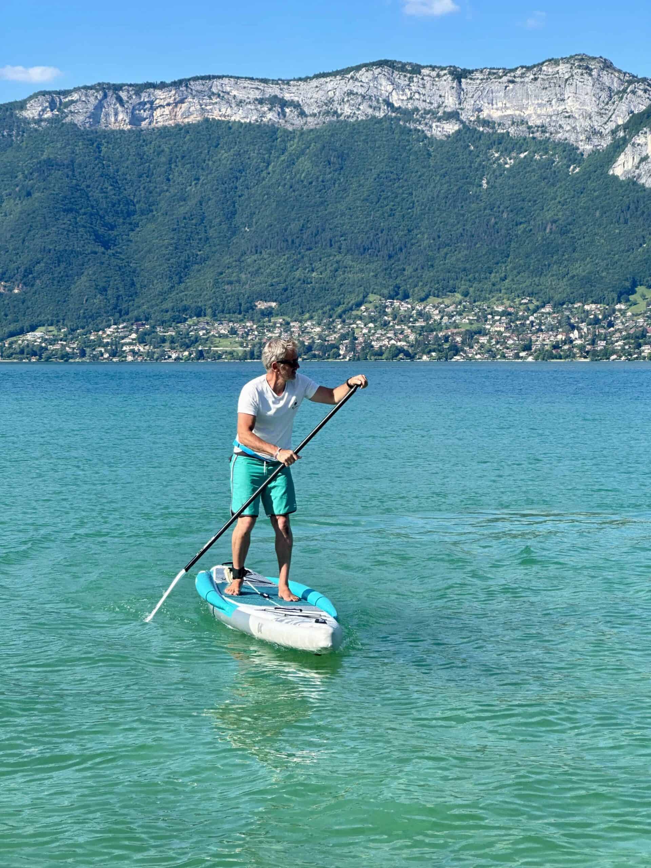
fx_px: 1931
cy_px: 434
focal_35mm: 77
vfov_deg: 25.3
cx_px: 326
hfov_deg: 19.1
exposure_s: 1/558
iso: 32
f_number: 2.8
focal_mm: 9
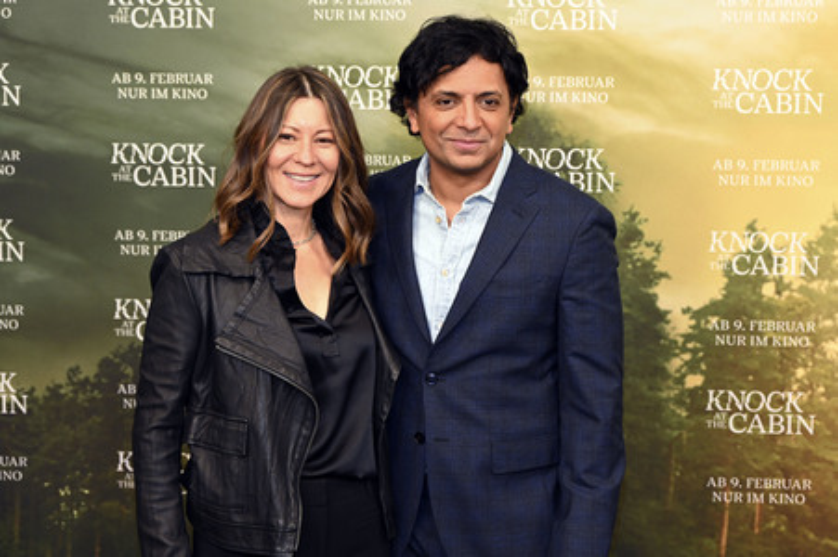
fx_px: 1838
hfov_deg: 25.7
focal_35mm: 79
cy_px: 278
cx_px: 419
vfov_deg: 17.2
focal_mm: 79
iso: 1600
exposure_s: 1/200
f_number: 6.3
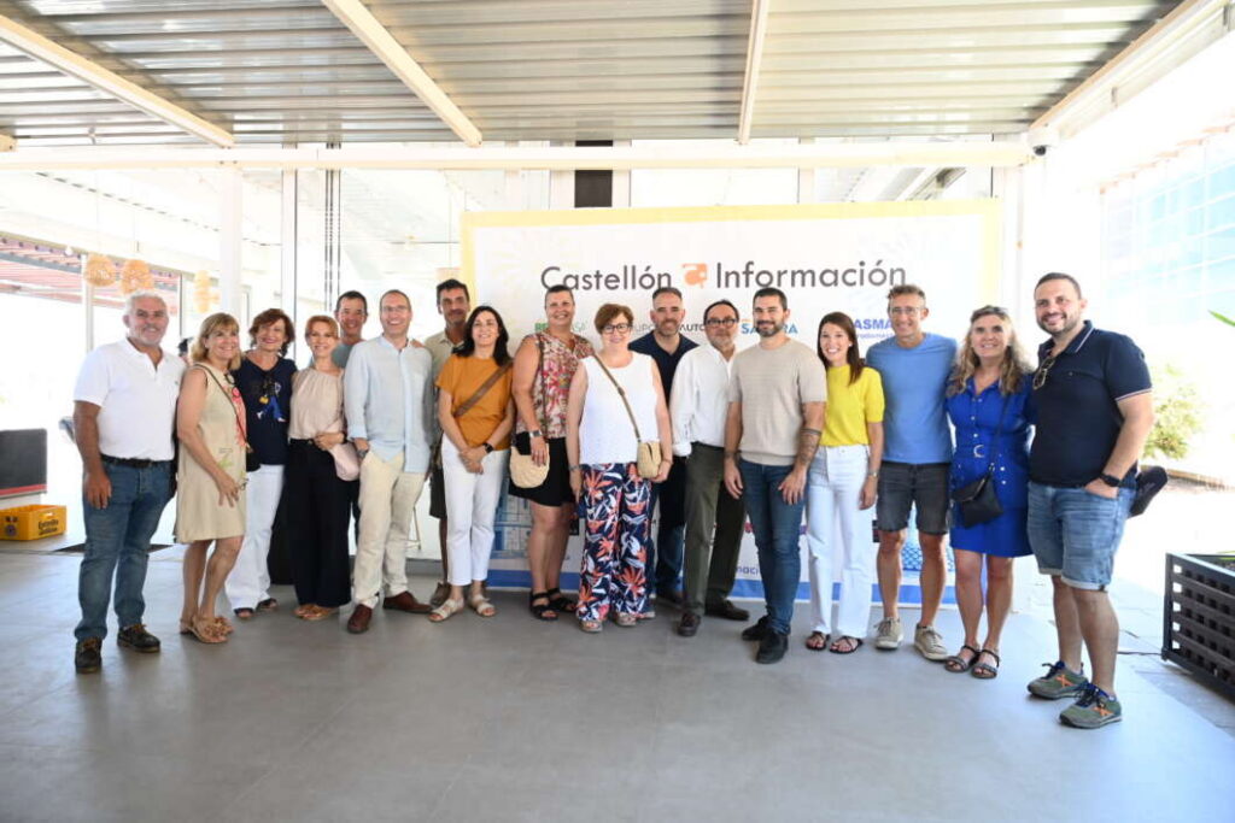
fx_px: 823
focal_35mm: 24
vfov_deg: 53.1
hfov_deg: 73.7
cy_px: 412
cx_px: 618
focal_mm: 24
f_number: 5
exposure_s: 1/80
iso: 400
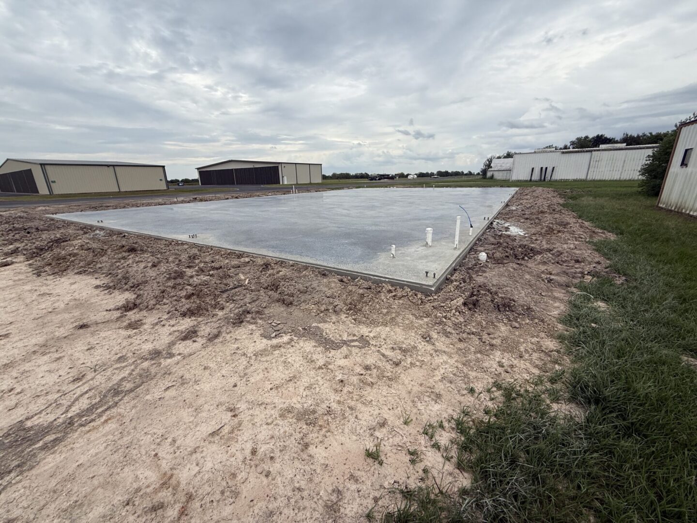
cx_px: 348
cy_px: 262
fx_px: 282
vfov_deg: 85.7
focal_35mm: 14
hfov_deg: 102.1
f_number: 2.2
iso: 50
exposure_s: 1/1033
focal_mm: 2.22
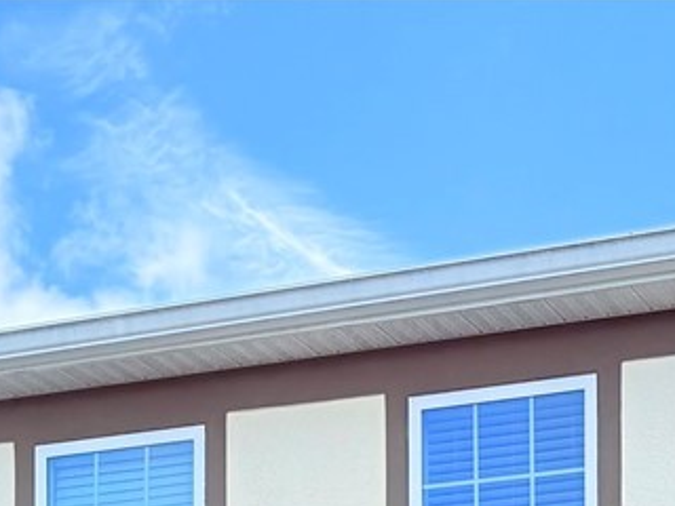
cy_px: 1261
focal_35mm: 120
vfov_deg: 10.4
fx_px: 2340
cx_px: 867
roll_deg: +0.9
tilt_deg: +2.4
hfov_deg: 15.6
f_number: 1.78
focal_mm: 6.76
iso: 100
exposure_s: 1/2299
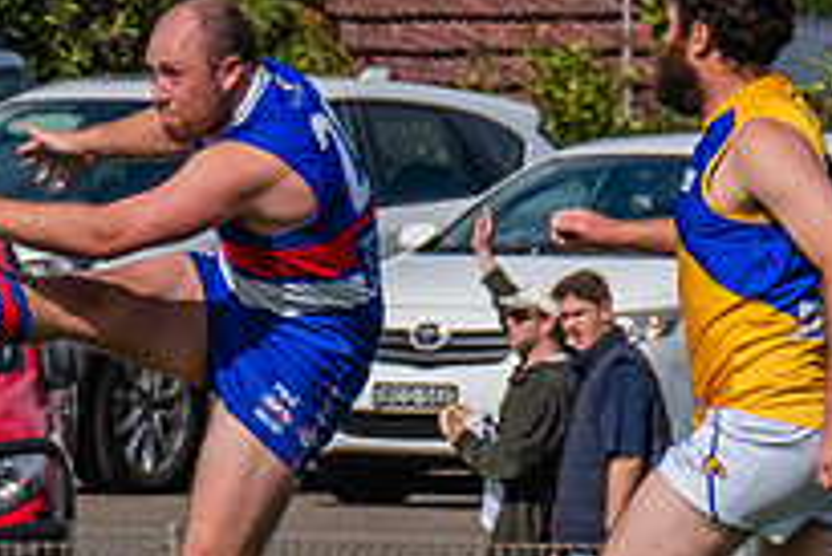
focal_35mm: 1937
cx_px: -32
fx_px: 44796
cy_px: 396
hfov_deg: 1.1
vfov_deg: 0.7
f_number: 11
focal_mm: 360
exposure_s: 1/1600
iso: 800
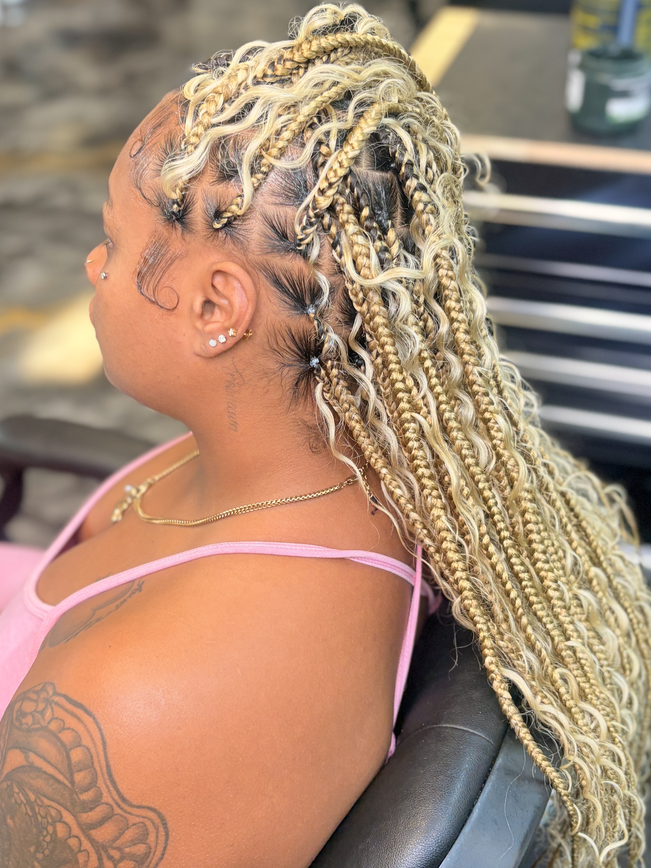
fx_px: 1053
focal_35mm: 42
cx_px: 328
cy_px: 381
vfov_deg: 44.7
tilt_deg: -34.4
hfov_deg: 34.3
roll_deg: +3.3
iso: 125
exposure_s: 1/120
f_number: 1.6
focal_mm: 5.96
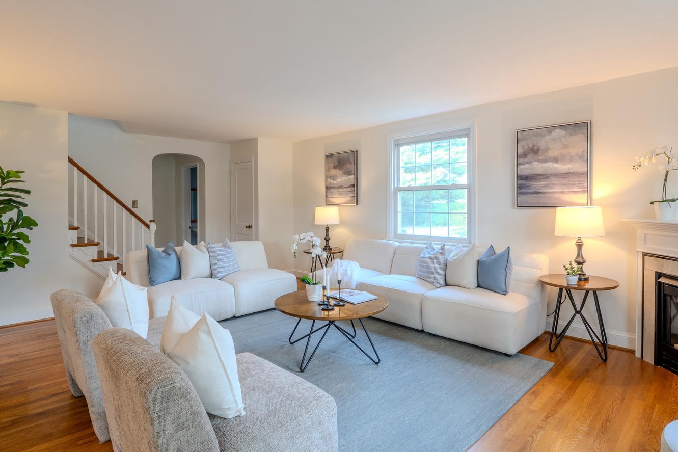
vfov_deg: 61.8
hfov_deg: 84.0
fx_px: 377
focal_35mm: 20
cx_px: 330
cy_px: 207
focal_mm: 13
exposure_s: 1/4
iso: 100
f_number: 11
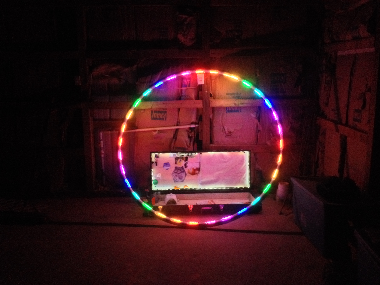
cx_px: 190
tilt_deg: -11.3
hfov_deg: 52.6
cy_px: 142
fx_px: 384
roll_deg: +1.6
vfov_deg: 40.7
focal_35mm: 35
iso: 640
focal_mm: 4.28
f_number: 2.4
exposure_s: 1/15
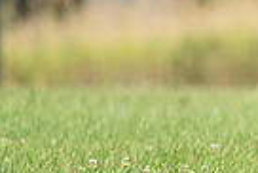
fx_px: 9542
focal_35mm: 1330
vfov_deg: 1.0
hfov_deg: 1.5
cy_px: -92
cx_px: 518
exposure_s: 1/4000
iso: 1250
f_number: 6.3
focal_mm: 312
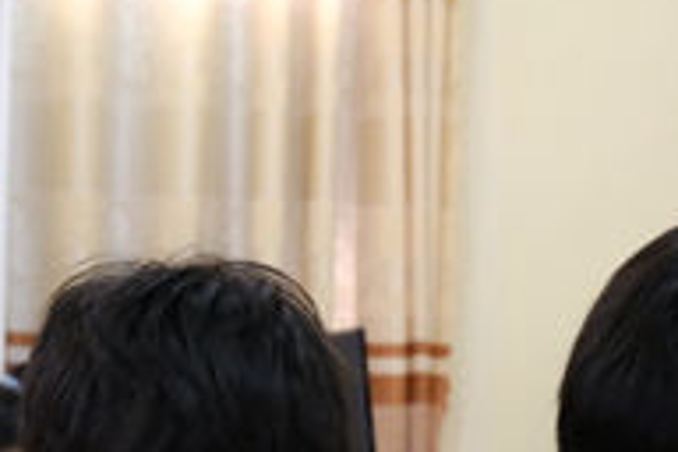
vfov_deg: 9.8
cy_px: 583
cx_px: 321
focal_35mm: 138
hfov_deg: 14.9
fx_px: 2599
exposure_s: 1/250
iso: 8000
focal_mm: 32.5
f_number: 5
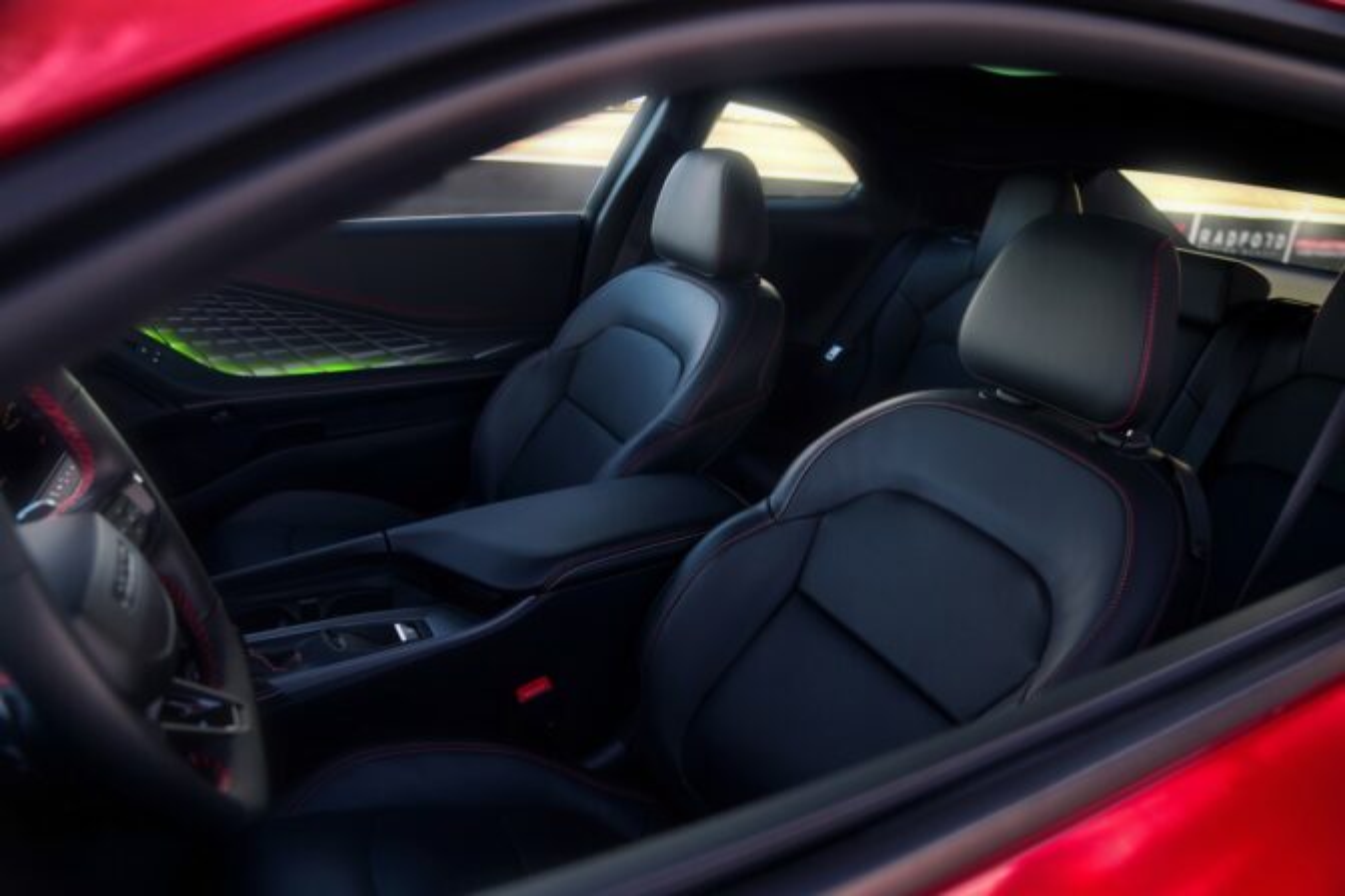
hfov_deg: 73.7
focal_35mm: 24
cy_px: 448
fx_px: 897
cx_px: 672
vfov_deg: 53.1
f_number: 2.8
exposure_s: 1/60
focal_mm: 24
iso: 200
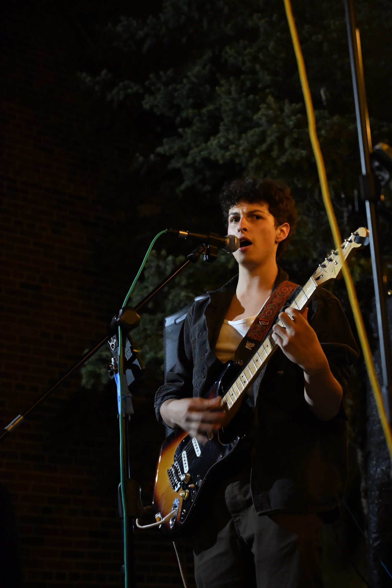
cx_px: 196
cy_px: 294
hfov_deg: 23.0
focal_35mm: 59
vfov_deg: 33.9
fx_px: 964
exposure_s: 1/125
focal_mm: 59
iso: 16000
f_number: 4
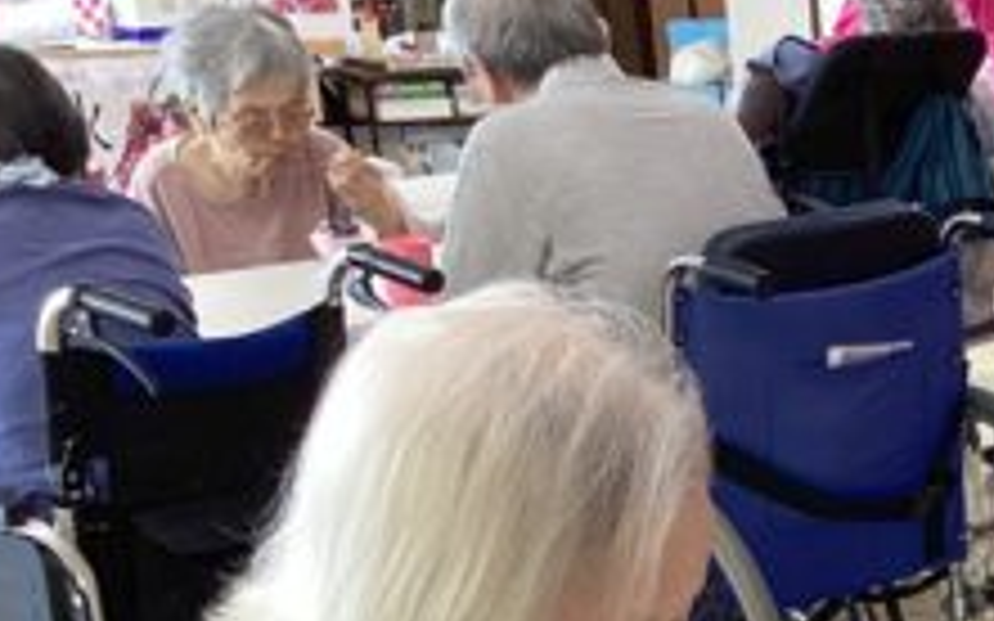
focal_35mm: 104
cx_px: 1417
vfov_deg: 11.8
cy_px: 1019
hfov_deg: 18.2
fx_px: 2817
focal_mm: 3.3
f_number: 2.4
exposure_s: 1/100
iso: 64
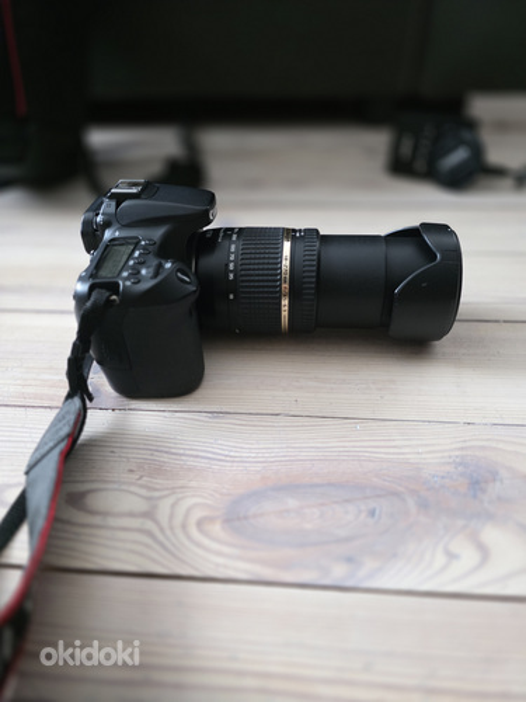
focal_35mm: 23
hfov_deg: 58.9
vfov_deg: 73.9
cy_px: 351
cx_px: 263
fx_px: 466
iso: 2000
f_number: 1.7
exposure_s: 1/50
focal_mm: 6.3
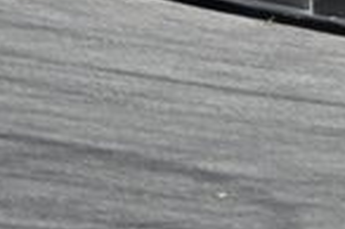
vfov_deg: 1.4
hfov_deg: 2.2
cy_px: -109
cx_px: 468
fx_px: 9142
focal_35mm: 955
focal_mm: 113.69
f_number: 4
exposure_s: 1/800
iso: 125
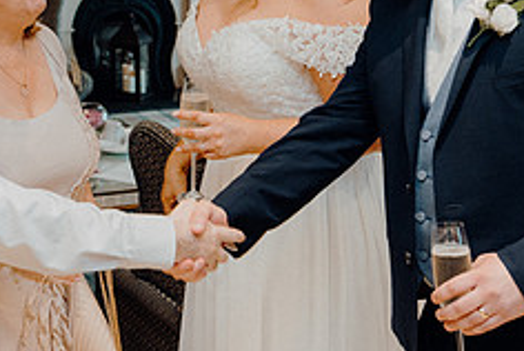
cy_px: 92
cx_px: 235
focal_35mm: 81
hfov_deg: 25.0
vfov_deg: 16.8
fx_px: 1180
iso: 2000
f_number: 3.5
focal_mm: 33
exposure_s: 1/160
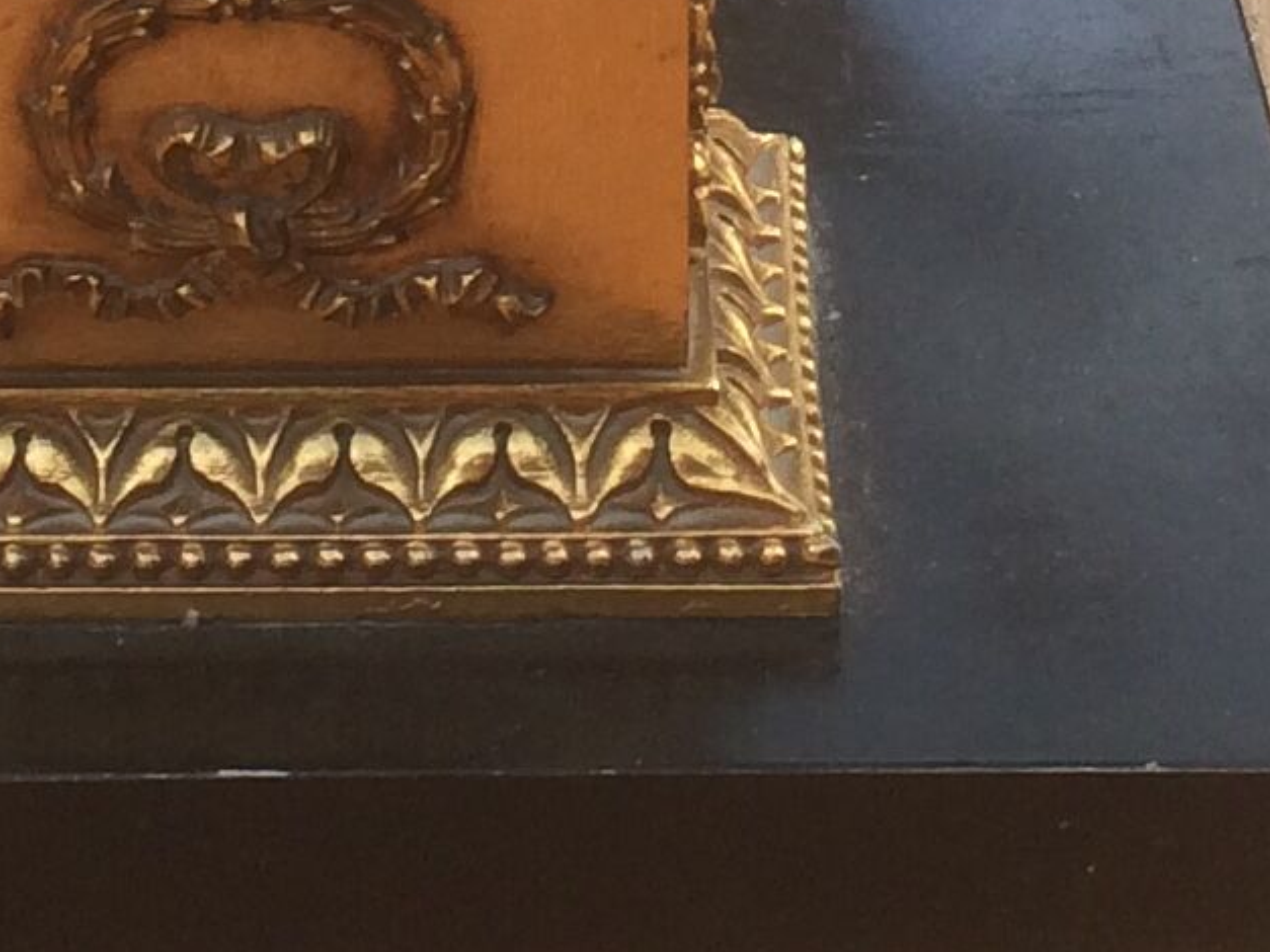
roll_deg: +1.5
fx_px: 5539
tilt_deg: -15.3
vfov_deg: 9.2
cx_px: 498
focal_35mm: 151
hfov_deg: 13.1
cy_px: -1019
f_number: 2.2
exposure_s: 1/586
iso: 32
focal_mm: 4.15
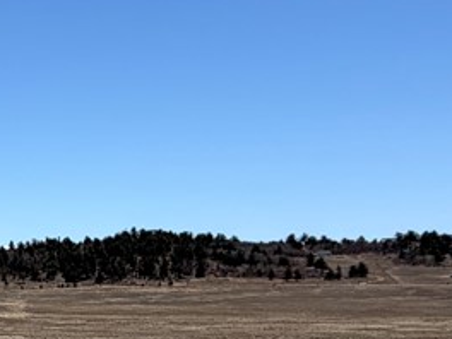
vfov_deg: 17.2
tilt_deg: -0.6
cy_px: 293
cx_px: -539
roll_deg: +1.0
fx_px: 1110
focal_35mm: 85
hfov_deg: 15.9
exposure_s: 1/1167
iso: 20
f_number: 2.2
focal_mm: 2.22
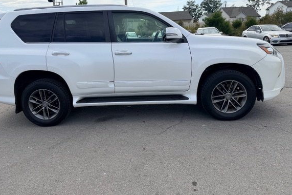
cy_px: 76
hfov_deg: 65.4
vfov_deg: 46.1
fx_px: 227
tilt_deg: -9.7
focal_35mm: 28
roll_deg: +3.4
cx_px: 133
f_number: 1.78
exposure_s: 1/5714
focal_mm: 6.76
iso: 80
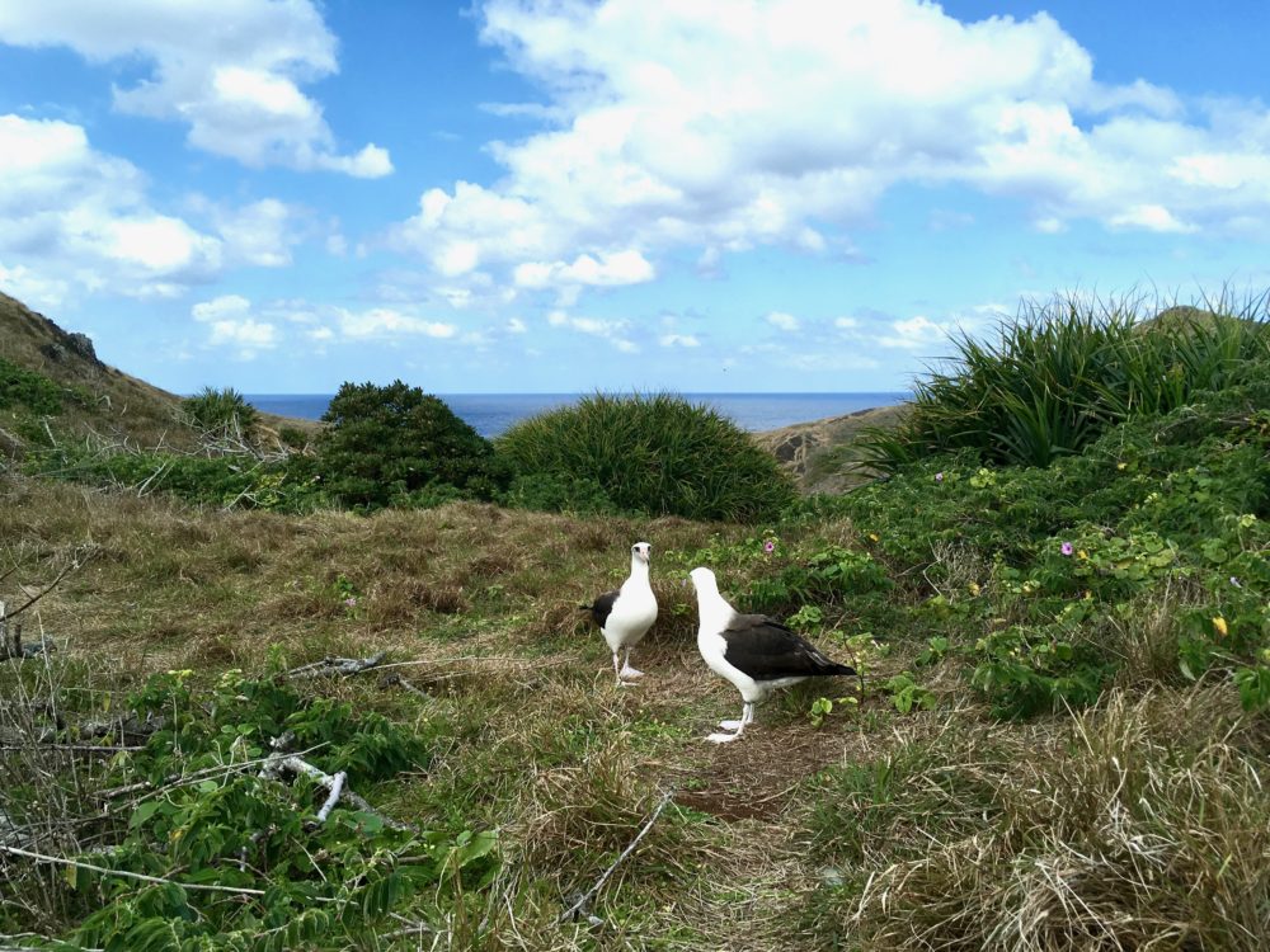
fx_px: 1064
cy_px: 476
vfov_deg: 48.2
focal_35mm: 29
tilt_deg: -5.1
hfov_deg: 61.7
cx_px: 635
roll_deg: -1.6
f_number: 2.2
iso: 25
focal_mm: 4.15
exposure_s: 1/1374
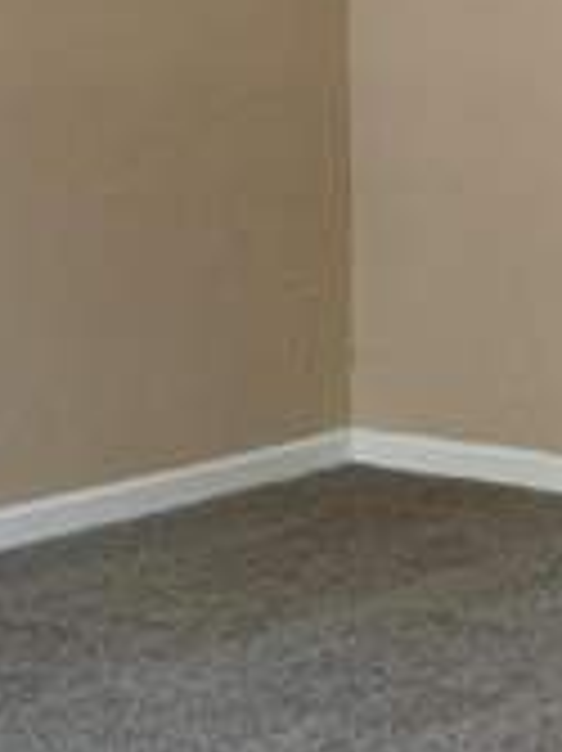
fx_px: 1994
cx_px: 895
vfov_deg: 21.1
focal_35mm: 92
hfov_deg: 14.7
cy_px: 158
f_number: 1.78
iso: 160
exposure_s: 1/60
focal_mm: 6.76
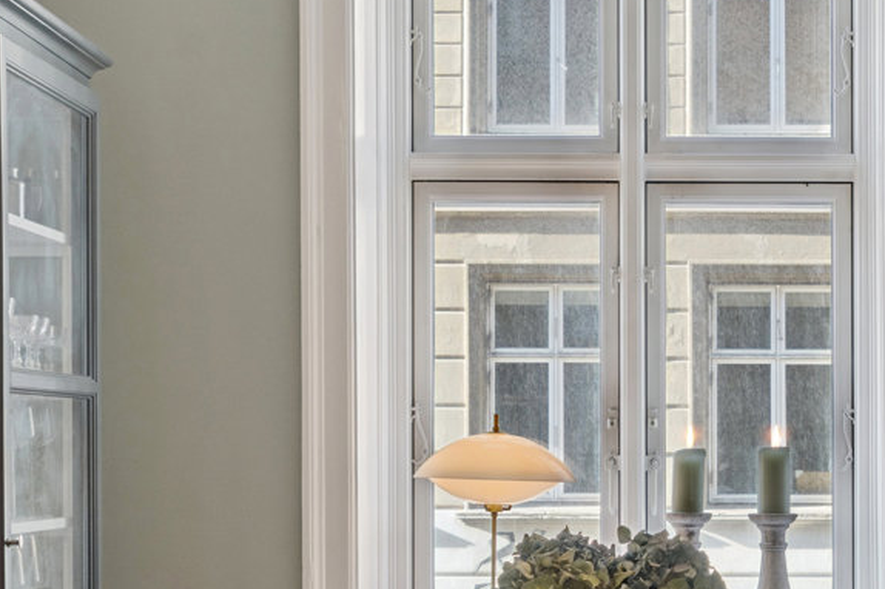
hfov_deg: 22.5
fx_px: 2210
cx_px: 652
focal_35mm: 90
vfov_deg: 15.1
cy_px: 449
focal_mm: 31
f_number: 8
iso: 200
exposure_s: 1/4
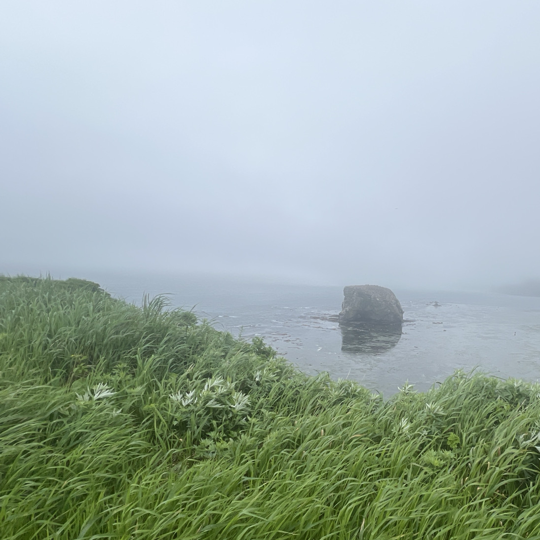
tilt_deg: -9.8
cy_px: 347
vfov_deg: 70.6
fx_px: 371
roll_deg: -2.9
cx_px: 402
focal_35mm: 21
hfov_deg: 67.7
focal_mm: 1.57
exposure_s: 1/1410
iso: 32
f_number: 1.8
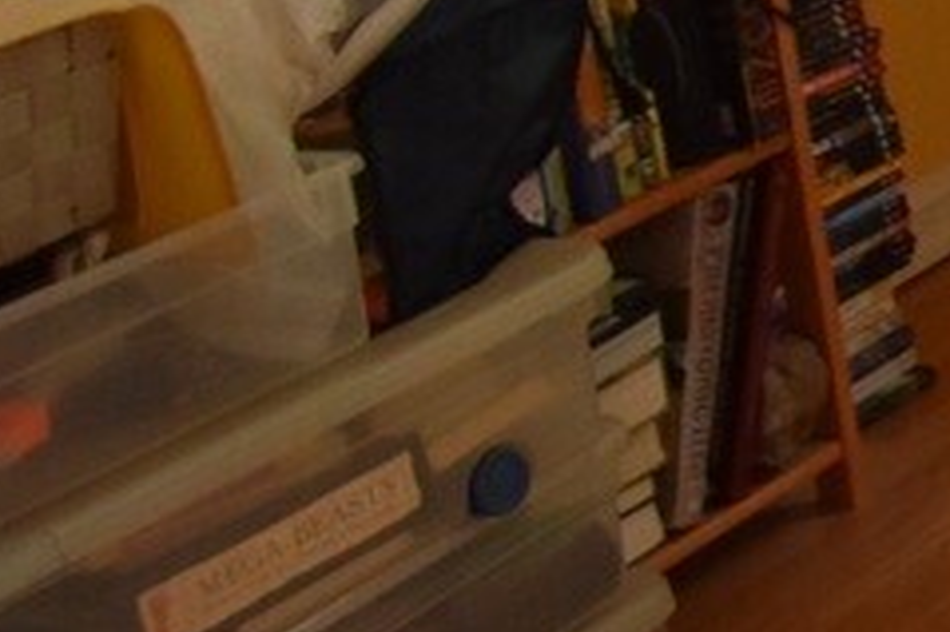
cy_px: -449
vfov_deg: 11.4
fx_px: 2980
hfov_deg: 11.5
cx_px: 2759
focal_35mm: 113
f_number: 4
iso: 720
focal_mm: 12
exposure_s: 1/60
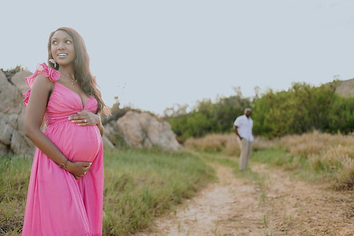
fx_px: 344
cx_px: 177
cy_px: 118
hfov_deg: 54.4
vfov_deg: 37.9
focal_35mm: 35
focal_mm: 35
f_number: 1.8
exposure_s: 1/500
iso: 50
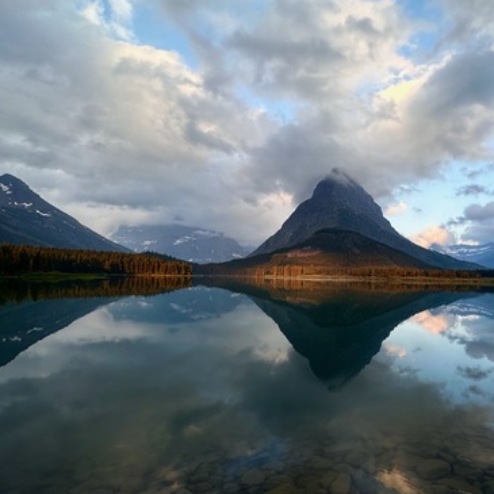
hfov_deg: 75.7
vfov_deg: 77.6
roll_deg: -0.8
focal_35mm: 19
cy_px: 257
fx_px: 307
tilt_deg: +2.7
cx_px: 322
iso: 40
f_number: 2.2
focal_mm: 2.22
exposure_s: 1/198
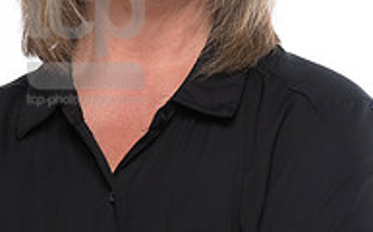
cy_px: 73
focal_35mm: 472
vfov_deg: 2.8
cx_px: 45
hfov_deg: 4.5
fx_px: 4791
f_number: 5.6
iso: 200
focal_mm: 92
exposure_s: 1/250
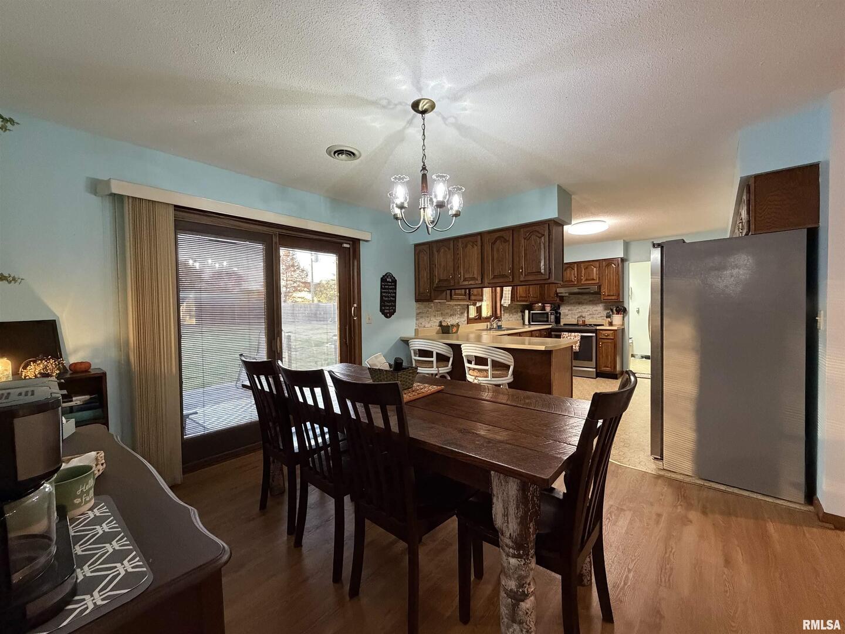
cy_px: 317
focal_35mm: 14
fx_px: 342
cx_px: 422
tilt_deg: -1.1
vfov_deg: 85.7
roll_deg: +1.2
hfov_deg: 102.1
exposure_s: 1/60
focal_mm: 2.22
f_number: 2.2
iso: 640
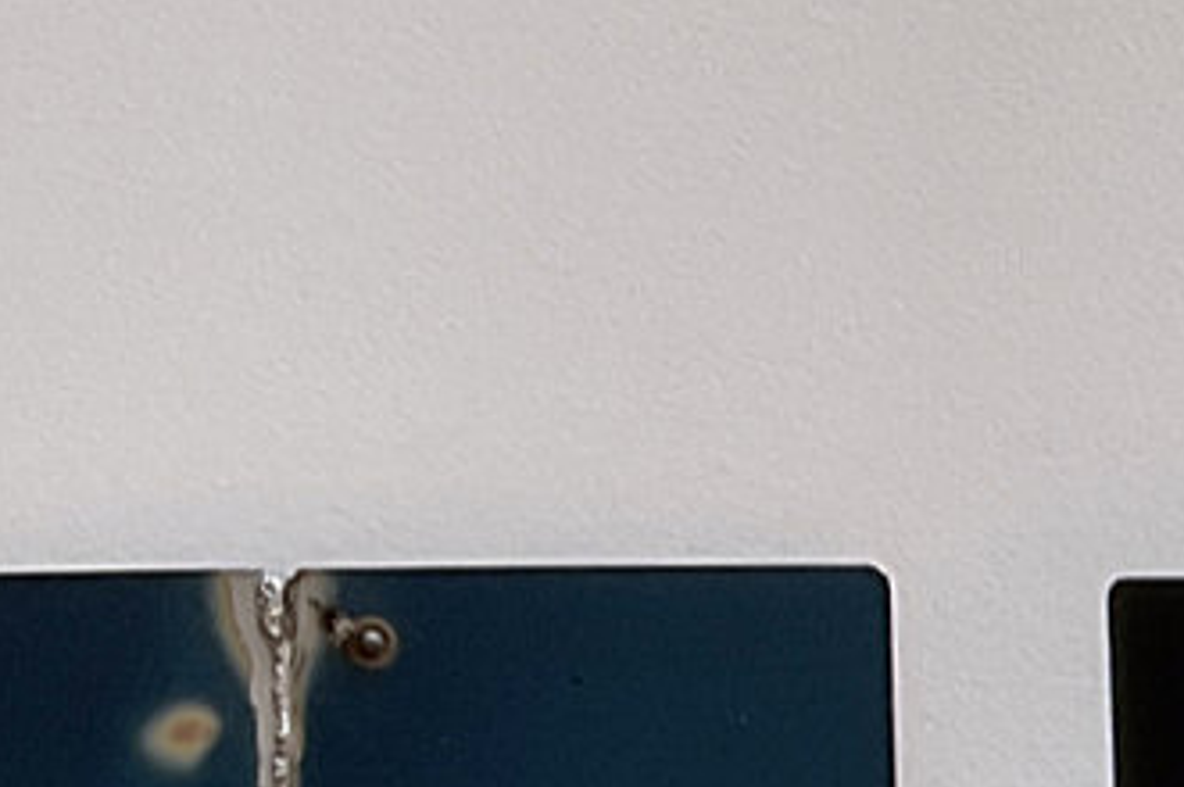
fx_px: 4797
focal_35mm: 146
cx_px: 2472
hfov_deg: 12.2
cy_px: 1193
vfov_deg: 9.1
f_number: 1.8
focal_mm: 3
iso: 32
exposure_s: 1/100
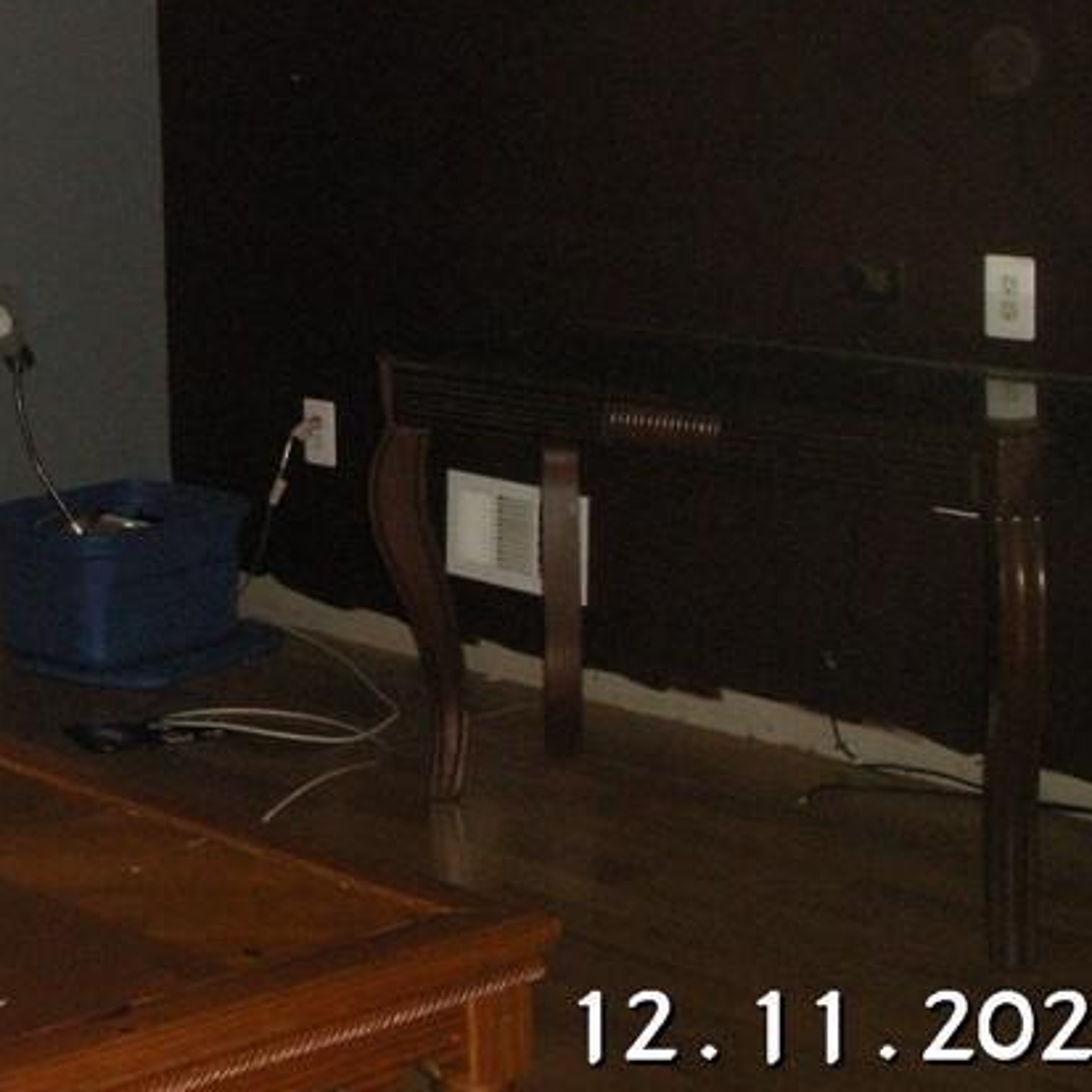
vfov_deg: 21.1
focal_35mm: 81
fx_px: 2891
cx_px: 37
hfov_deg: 20.8
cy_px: 225
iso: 160
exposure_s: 1/40
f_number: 3.5
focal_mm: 7.7
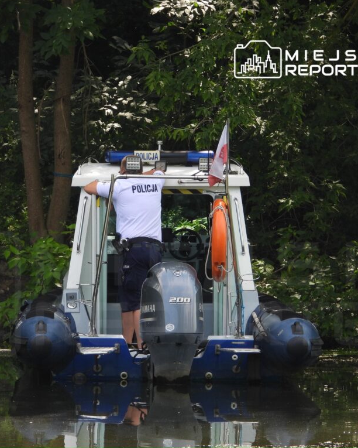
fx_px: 5973
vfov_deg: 4.3
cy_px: 224
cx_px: 128
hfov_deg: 3.4
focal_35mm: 451
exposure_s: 1/200
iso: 100
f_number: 4.5
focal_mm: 62.1
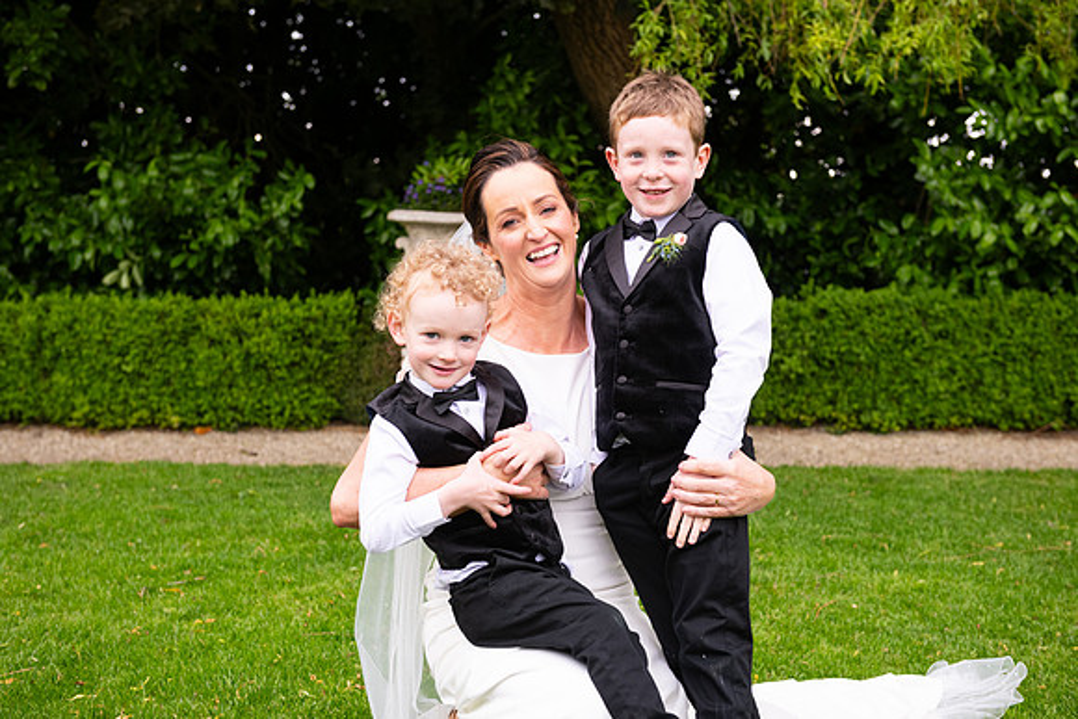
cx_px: 539
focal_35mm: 55
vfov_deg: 24.6
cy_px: 360
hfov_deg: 36.2
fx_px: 1647
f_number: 5
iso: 400
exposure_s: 1/200
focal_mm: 55
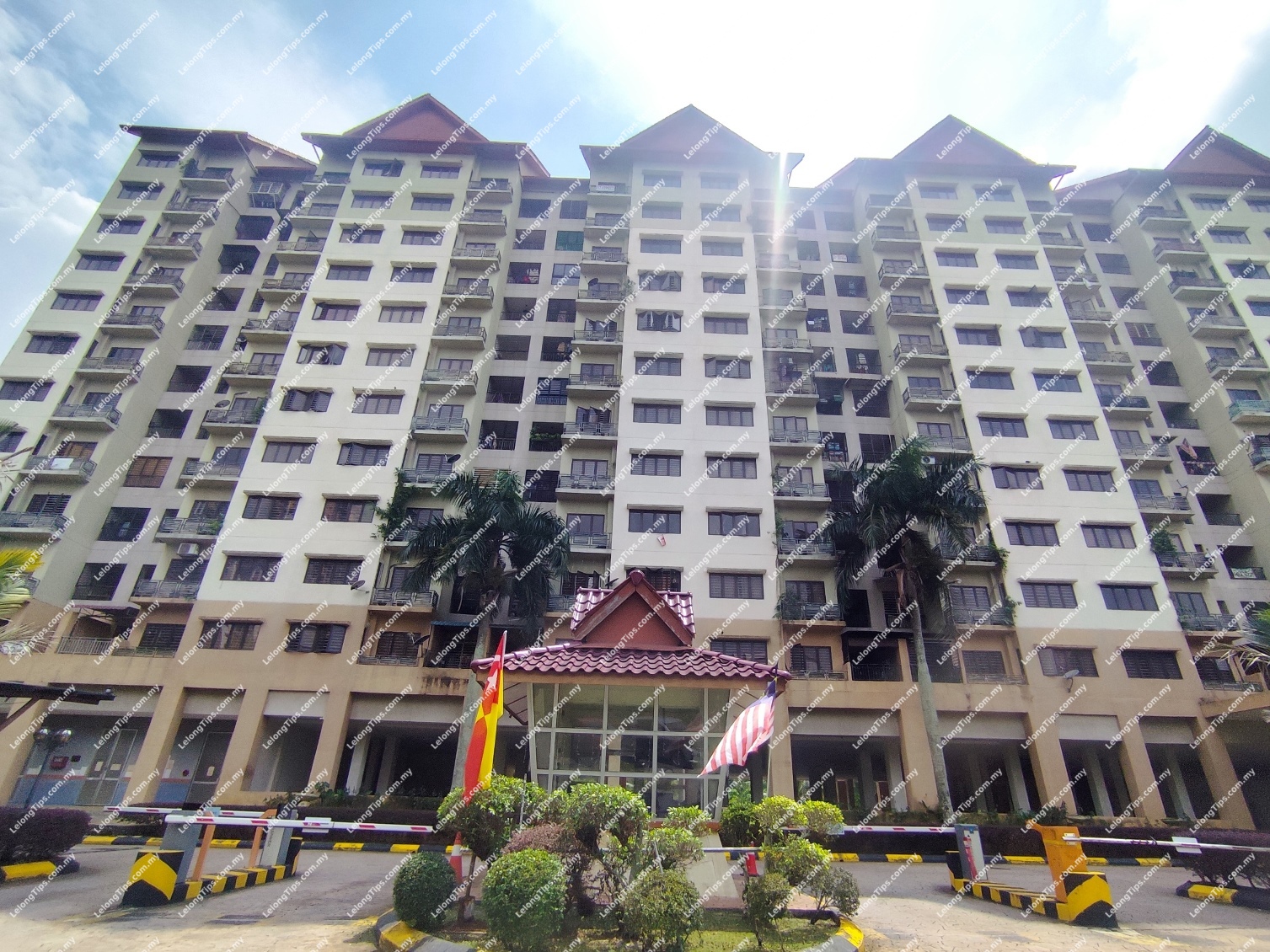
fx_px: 587
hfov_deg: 94.5
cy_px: 476
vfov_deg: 78.1
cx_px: 635
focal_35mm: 16
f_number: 2.2
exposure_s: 1/3826
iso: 50
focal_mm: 1.65
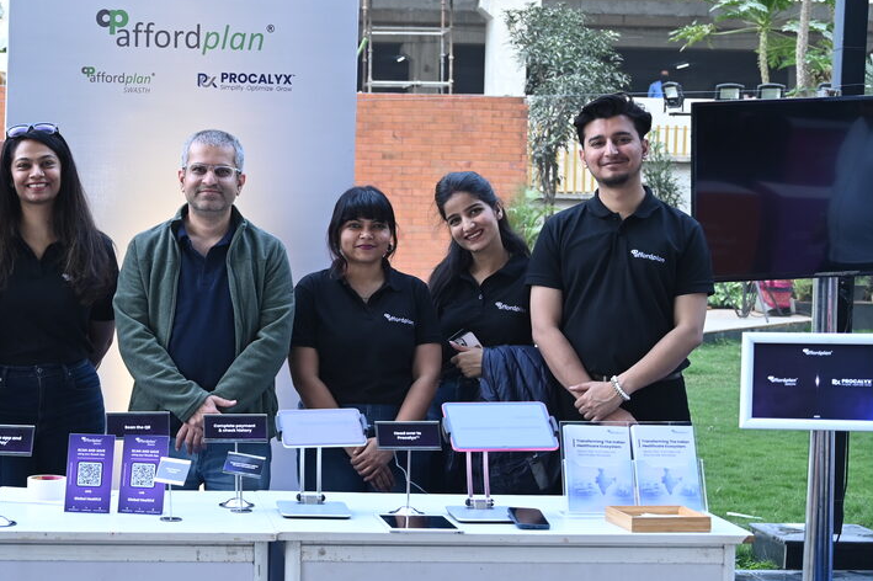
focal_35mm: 75
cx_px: 209
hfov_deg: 26.6
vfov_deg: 18.2
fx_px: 1818
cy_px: 291
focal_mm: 38
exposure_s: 1/200
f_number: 4
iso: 320
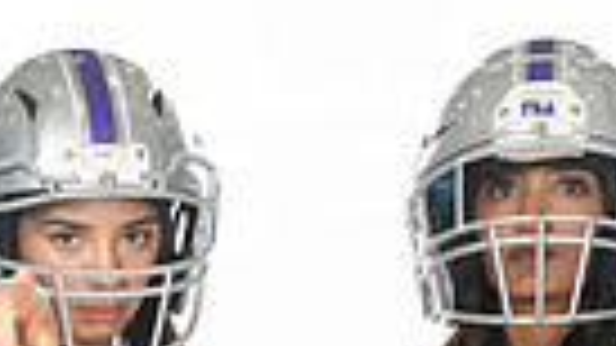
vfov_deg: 7.1
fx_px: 2580
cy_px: 926
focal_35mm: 158
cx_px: 243
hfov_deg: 13.6
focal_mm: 46
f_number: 7.1
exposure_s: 1/320
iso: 800
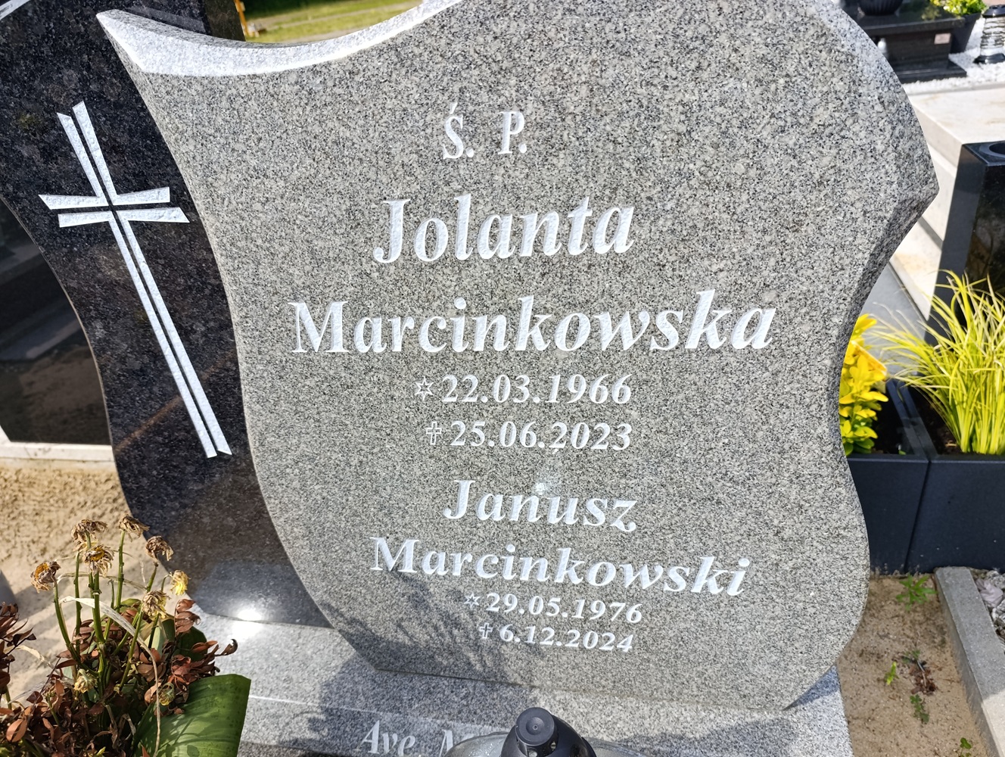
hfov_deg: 73.8
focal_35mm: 23
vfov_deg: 59.0
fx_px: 669
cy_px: 378
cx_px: 502
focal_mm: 6.14
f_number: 1.6
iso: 50
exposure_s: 1/329
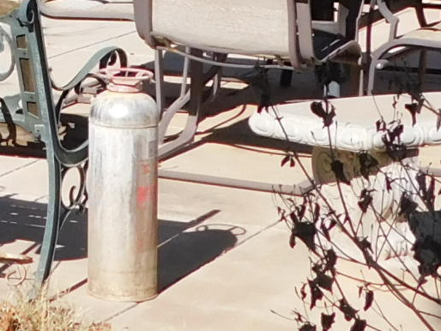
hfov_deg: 10.7
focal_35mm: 175
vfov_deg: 8.3
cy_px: -160
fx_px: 2231
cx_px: -306
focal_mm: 5.3
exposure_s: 1/1250
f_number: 3.2
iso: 125
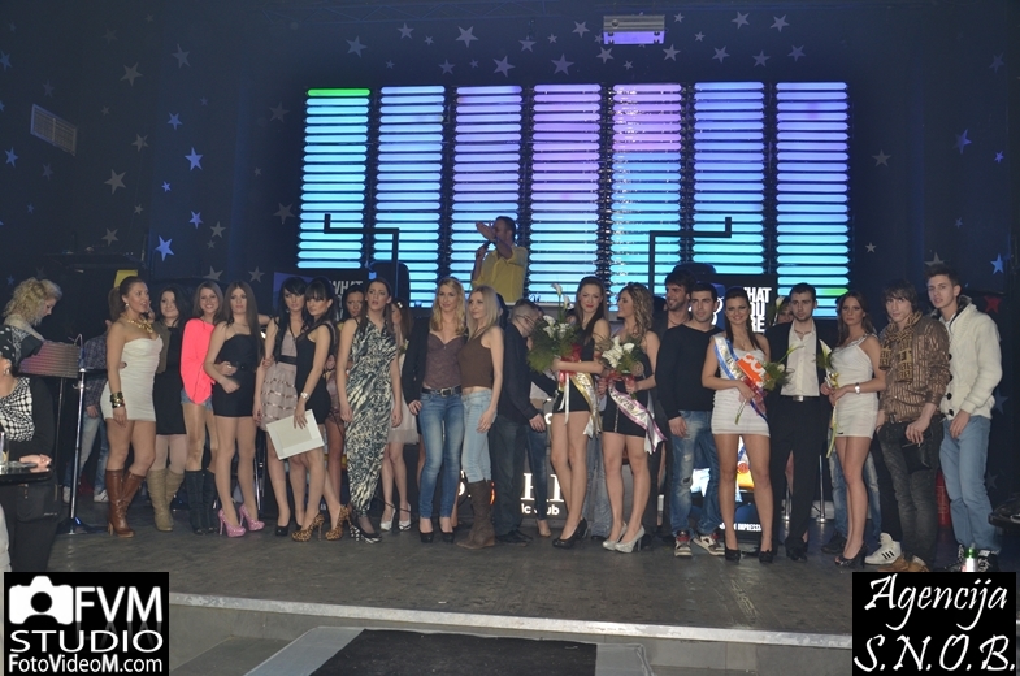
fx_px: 891
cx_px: 510
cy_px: 338
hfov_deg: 59.6
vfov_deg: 41.5
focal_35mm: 32
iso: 500
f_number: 6.3
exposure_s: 1/60
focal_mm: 21
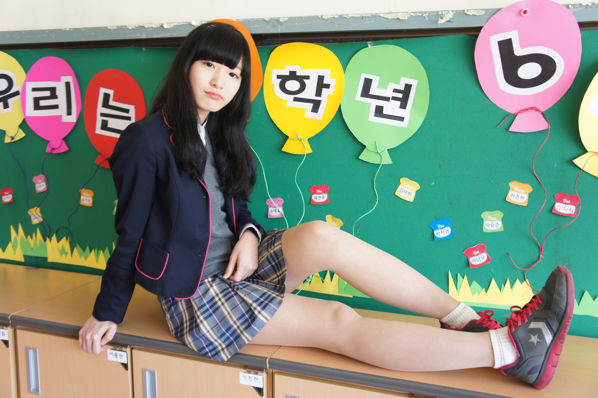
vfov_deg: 38.3
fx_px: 573
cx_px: 299
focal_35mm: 34
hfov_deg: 55.1
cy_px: 199
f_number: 4
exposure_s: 1/40
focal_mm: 23
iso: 640
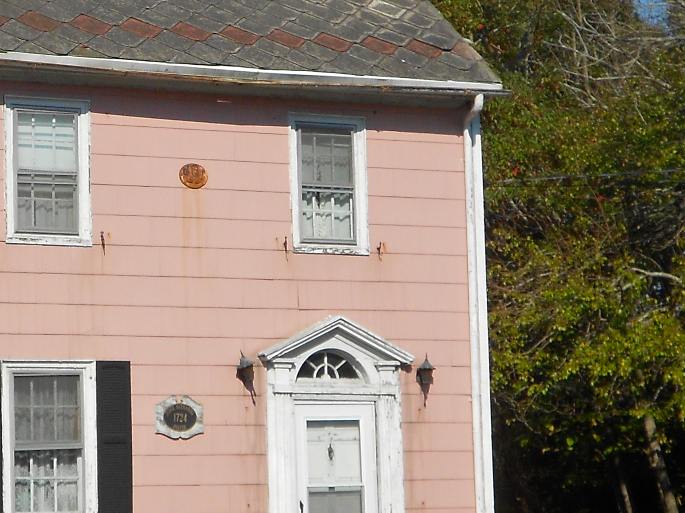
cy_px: 143
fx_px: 2196
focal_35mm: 111
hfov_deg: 17.3
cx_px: -9
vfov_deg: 13.3
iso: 80
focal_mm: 8.8
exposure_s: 1/1000
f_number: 4.5
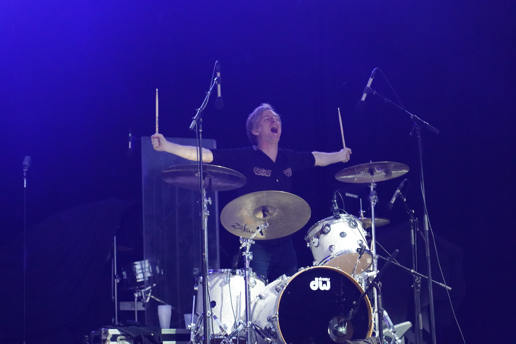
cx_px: 258
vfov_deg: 13.0
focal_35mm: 105
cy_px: 172
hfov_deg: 19.5
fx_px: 1505
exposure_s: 1/80
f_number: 4
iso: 12800
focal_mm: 105
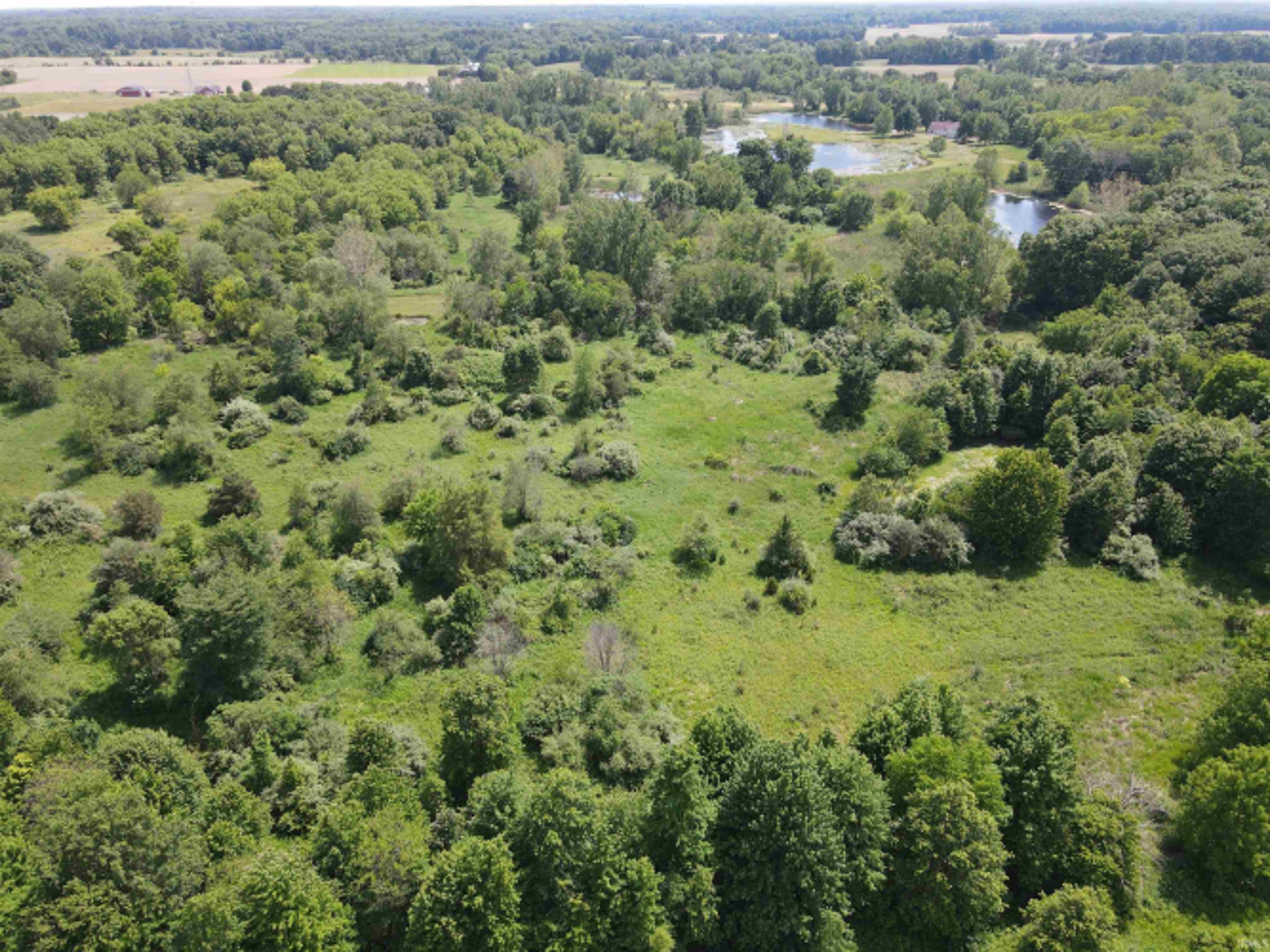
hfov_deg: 71.6
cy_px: 476
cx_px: 635
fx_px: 880
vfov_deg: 56.8
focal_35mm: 24
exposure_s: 1/250
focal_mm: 4.5
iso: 100
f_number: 2.8
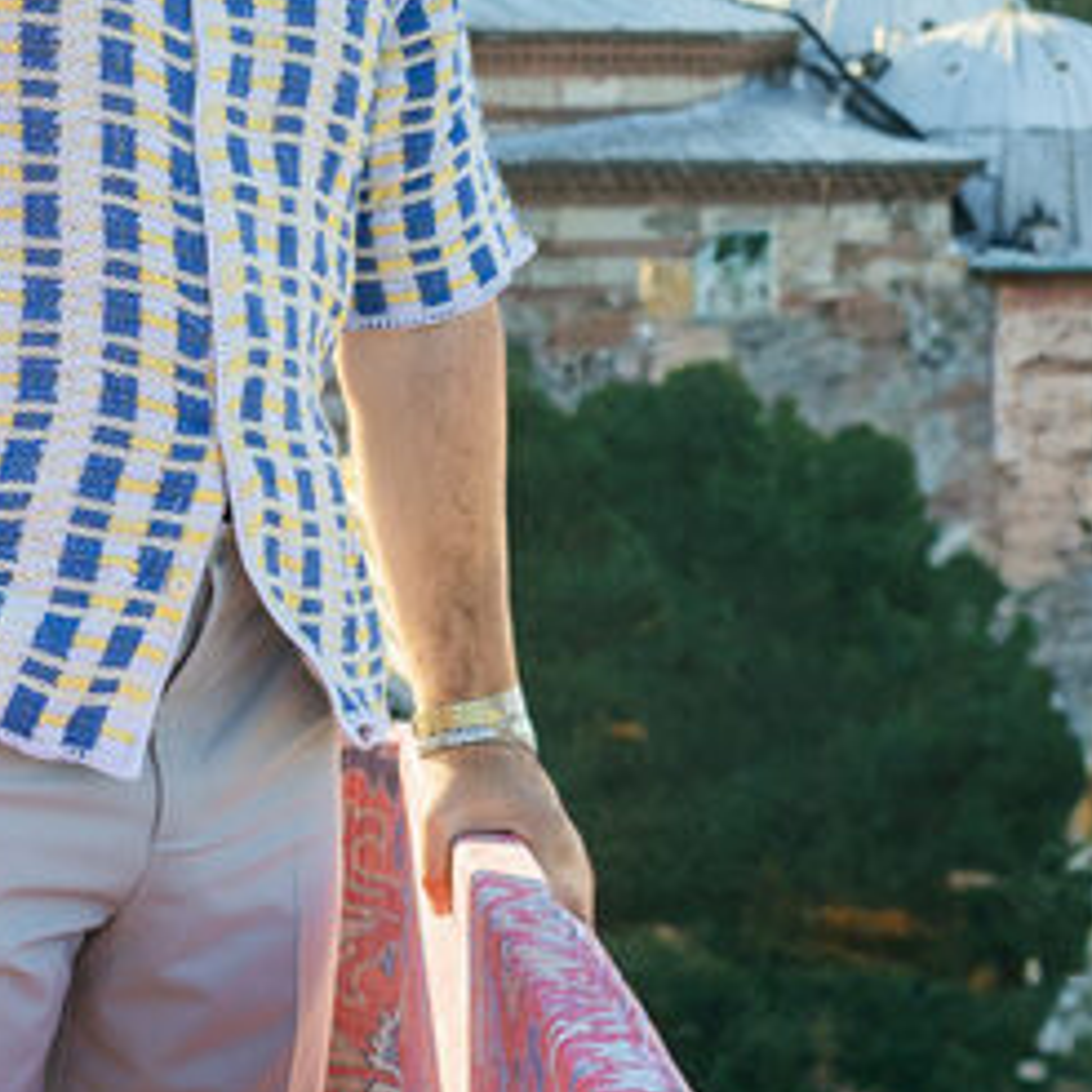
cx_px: 69
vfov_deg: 14.4
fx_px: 4319
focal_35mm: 121
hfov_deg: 14.2
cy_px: 462
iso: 100
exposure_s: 1/320
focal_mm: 35
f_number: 5
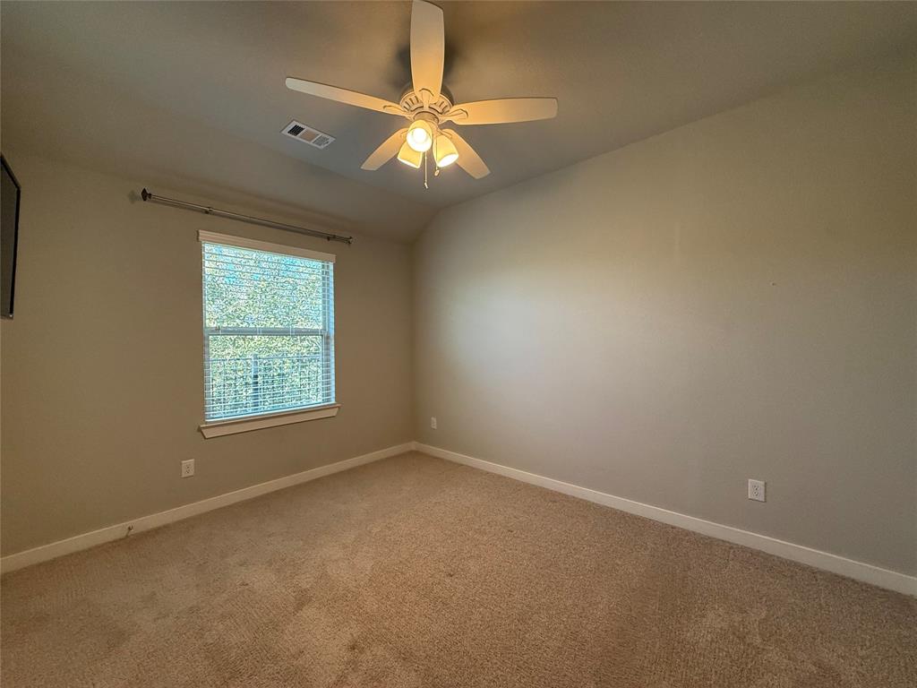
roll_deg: +0.2
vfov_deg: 85.7
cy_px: 344
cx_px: 458
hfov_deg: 102.1
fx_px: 371
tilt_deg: -0.9
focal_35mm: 14
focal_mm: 2.22
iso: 250
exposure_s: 1/120
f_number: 2.2
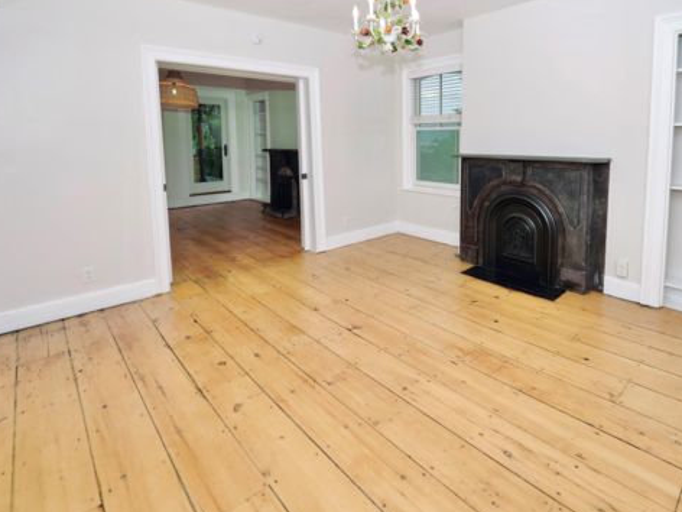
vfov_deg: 66.9
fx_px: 374
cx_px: 397
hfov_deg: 84.0
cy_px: 172
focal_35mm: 19
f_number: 2.8
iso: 250
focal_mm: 7
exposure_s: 1/250
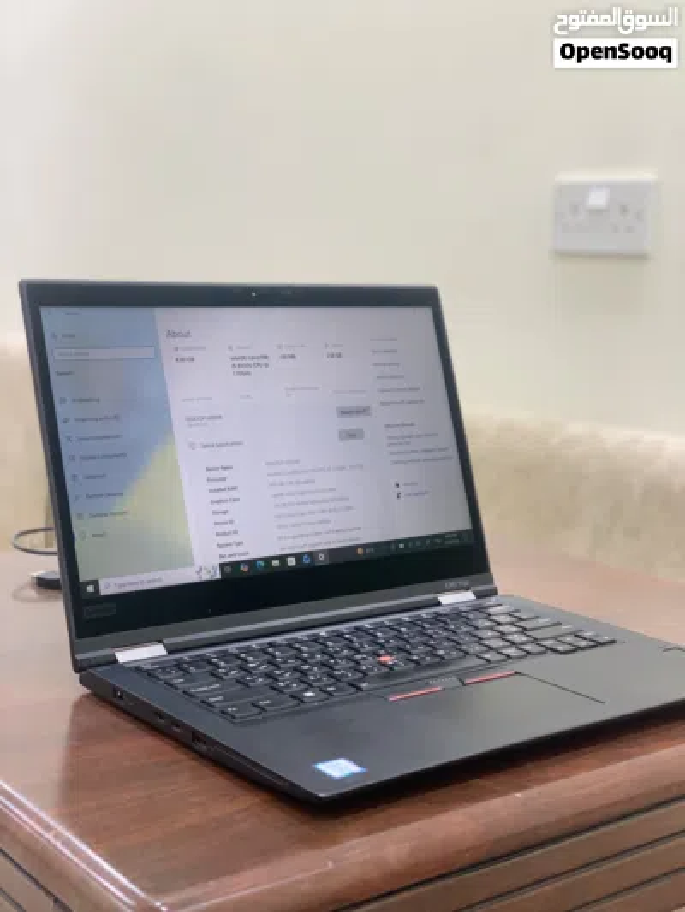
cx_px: 342
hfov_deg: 28.0
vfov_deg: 36.8
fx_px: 1371
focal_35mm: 52
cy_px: 456
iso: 80
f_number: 2.4
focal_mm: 6
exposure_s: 1/50
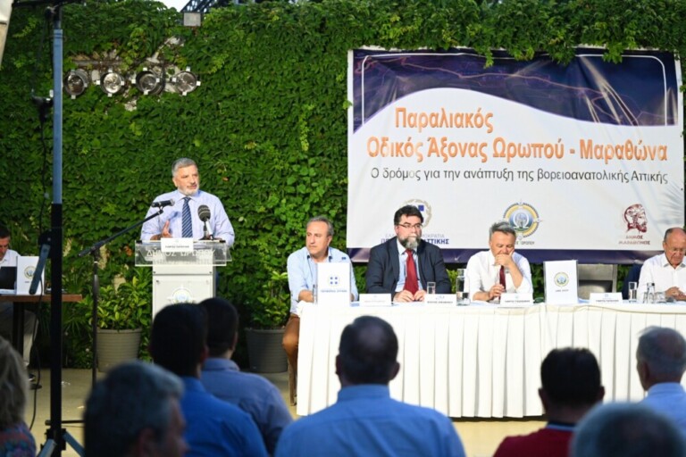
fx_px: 1334
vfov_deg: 19.5
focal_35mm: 70
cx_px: 343
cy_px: 228
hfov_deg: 28.8
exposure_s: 1/1000
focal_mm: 70
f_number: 2.8
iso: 2500
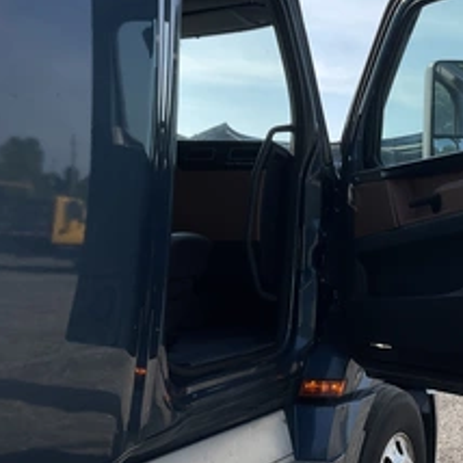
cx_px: 398
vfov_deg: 35.0
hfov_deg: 33.8
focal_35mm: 48
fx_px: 726
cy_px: 149
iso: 25
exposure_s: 1/1534
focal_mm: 3
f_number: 1.8
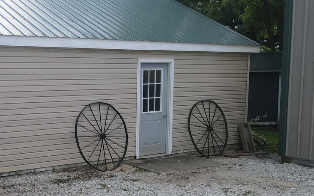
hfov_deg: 37.8
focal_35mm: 50
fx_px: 428
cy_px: 126
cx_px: 34
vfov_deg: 25.7
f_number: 2.8
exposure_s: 1/180
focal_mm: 4.5
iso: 100
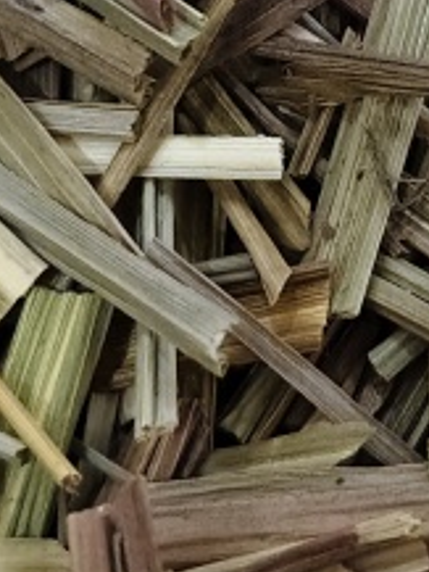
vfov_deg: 17.2
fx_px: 1865
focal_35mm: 113
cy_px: 75
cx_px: 405
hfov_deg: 13.0
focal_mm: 5.56
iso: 5282
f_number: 1.88
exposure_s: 1/245
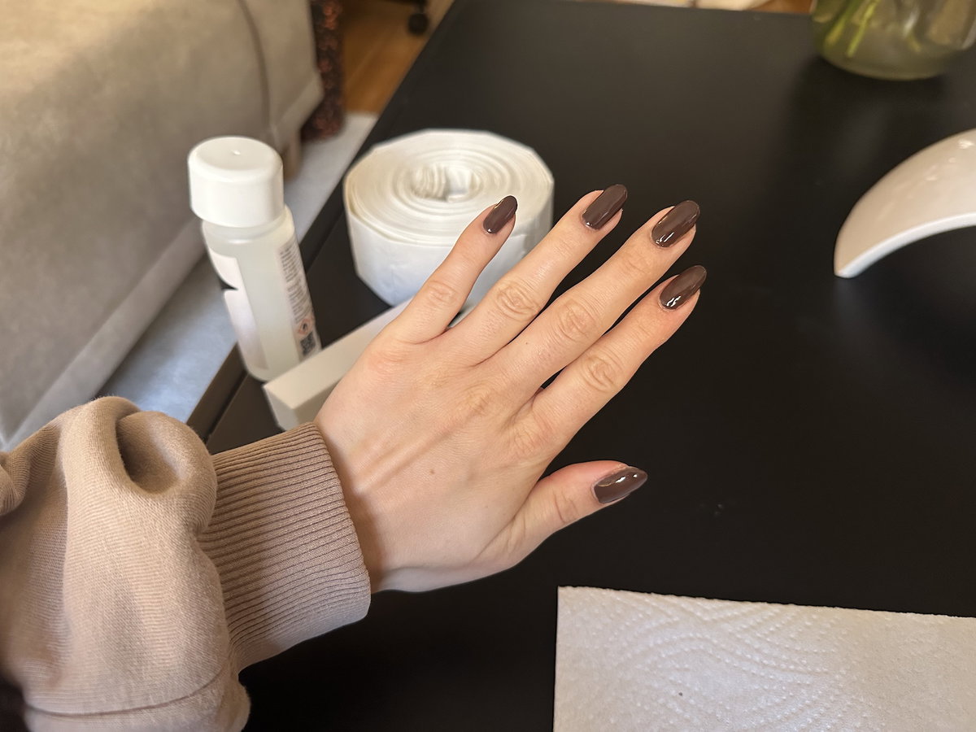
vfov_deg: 56.8
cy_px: 366
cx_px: 488
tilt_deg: -44.1
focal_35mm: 24
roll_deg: -0.3
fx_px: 677
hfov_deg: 71.6
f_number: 1.78
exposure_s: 1/60
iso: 640
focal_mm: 6.86
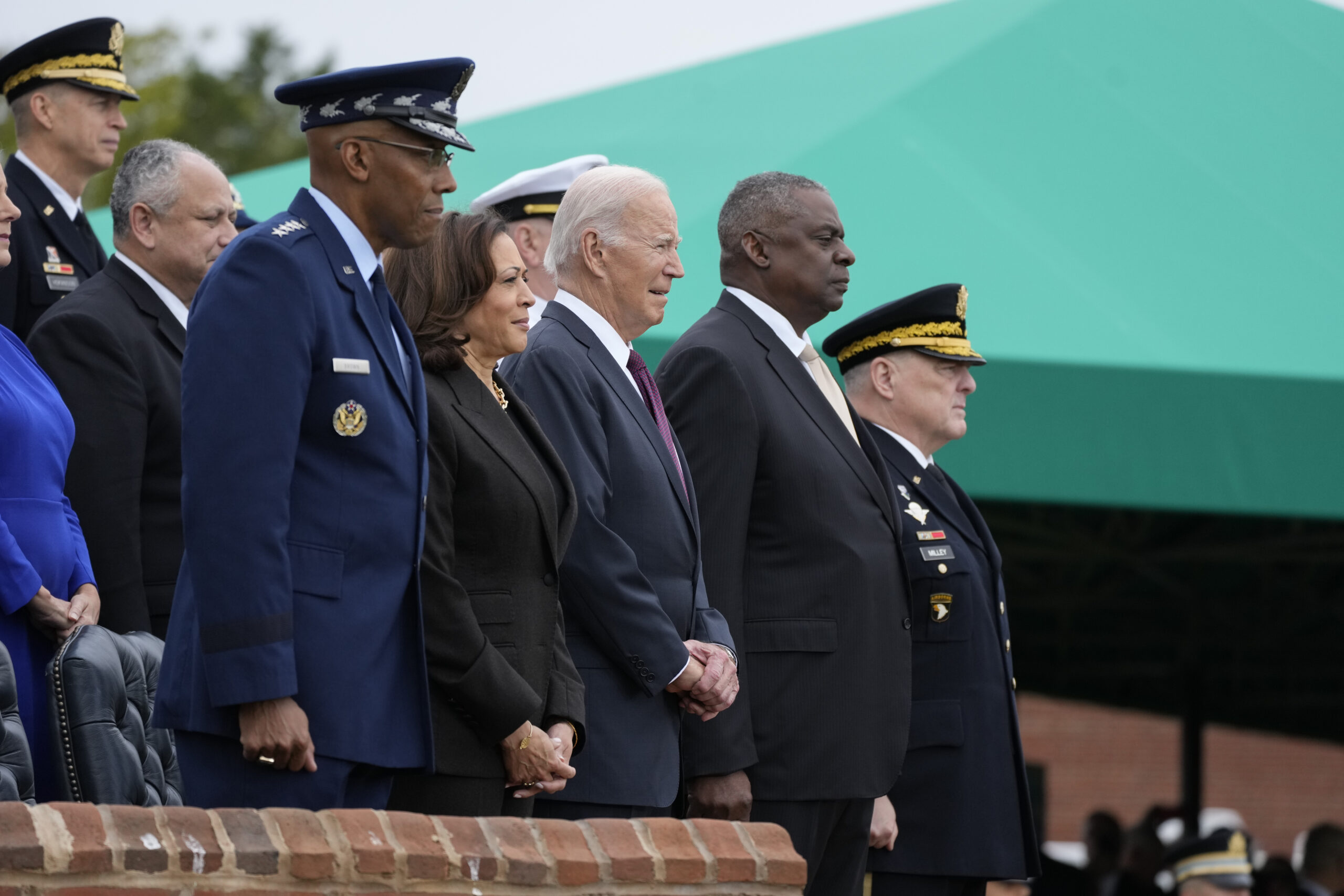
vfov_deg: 6.0
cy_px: 448
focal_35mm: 229
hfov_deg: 9.0
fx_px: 8549
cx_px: 672
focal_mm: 229
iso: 1250
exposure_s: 1/1600
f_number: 5.6
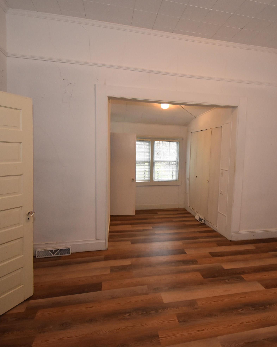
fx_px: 225
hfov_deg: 62.2
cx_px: 175
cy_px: 172
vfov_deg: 75.0
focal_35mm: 22
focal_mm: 10
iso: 1250
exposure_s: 1/125
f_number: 4.5
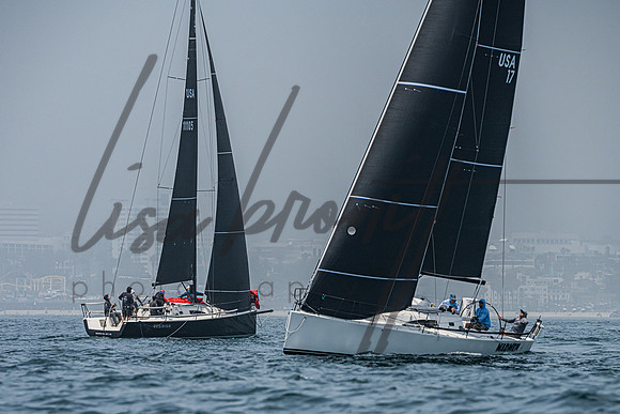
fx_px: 5408
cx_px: 299
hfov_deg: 6.6
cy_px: 280
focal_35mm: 314
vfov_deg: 4.4
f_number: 6.3
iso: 400
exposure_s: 1/5000
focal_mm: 230
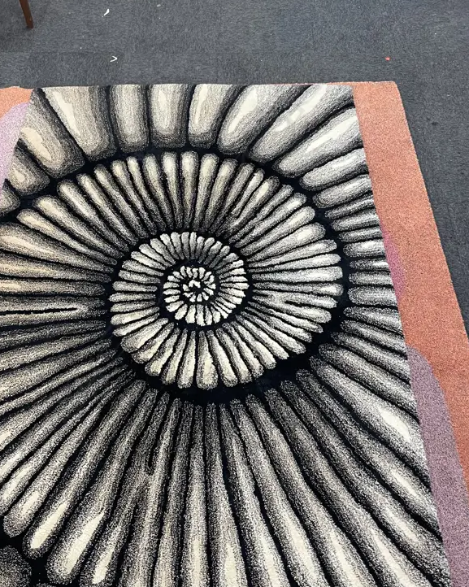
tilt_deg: -53.2
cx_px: 193
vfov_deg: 50.0
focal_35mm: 36
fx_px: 625
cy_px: 237
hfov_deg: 41.0
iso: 160
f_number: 1.6
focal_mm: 4.2
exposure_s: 1/50
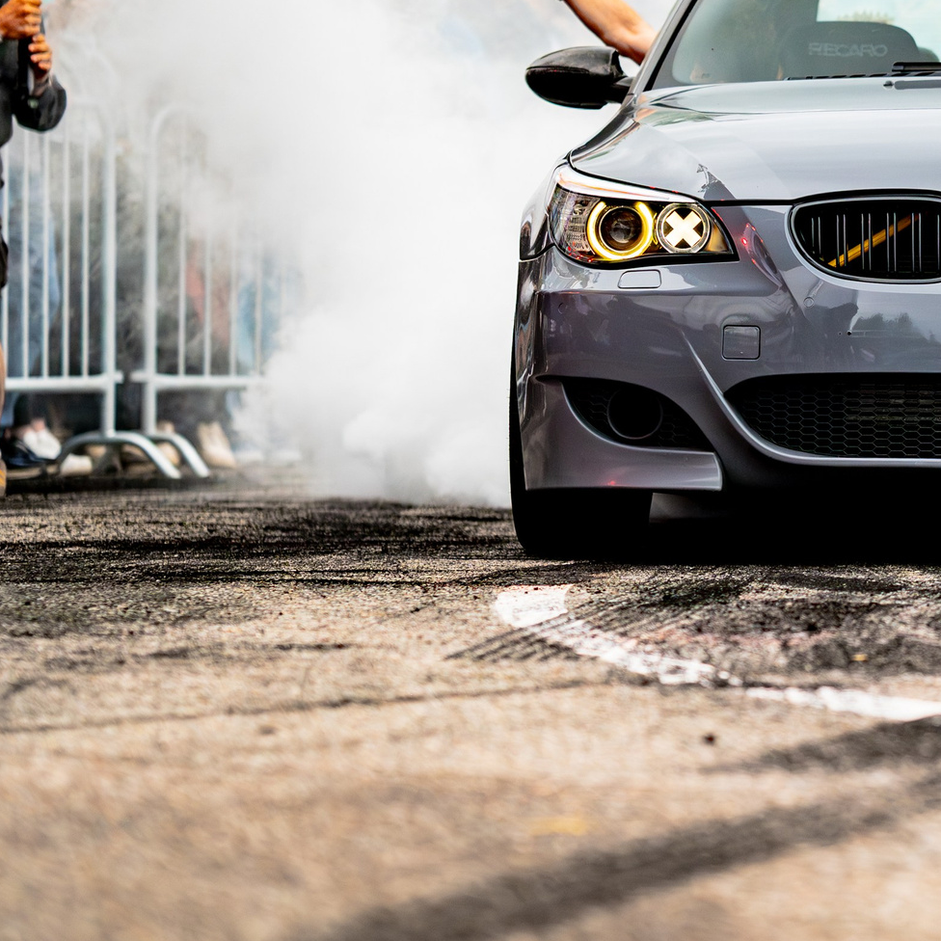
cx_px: 1036
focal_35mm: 204
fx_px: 6274
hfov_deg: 8.5
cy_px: 102
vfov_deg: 8.5
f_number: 2.2
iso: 800
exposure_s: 1/640
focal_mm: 85
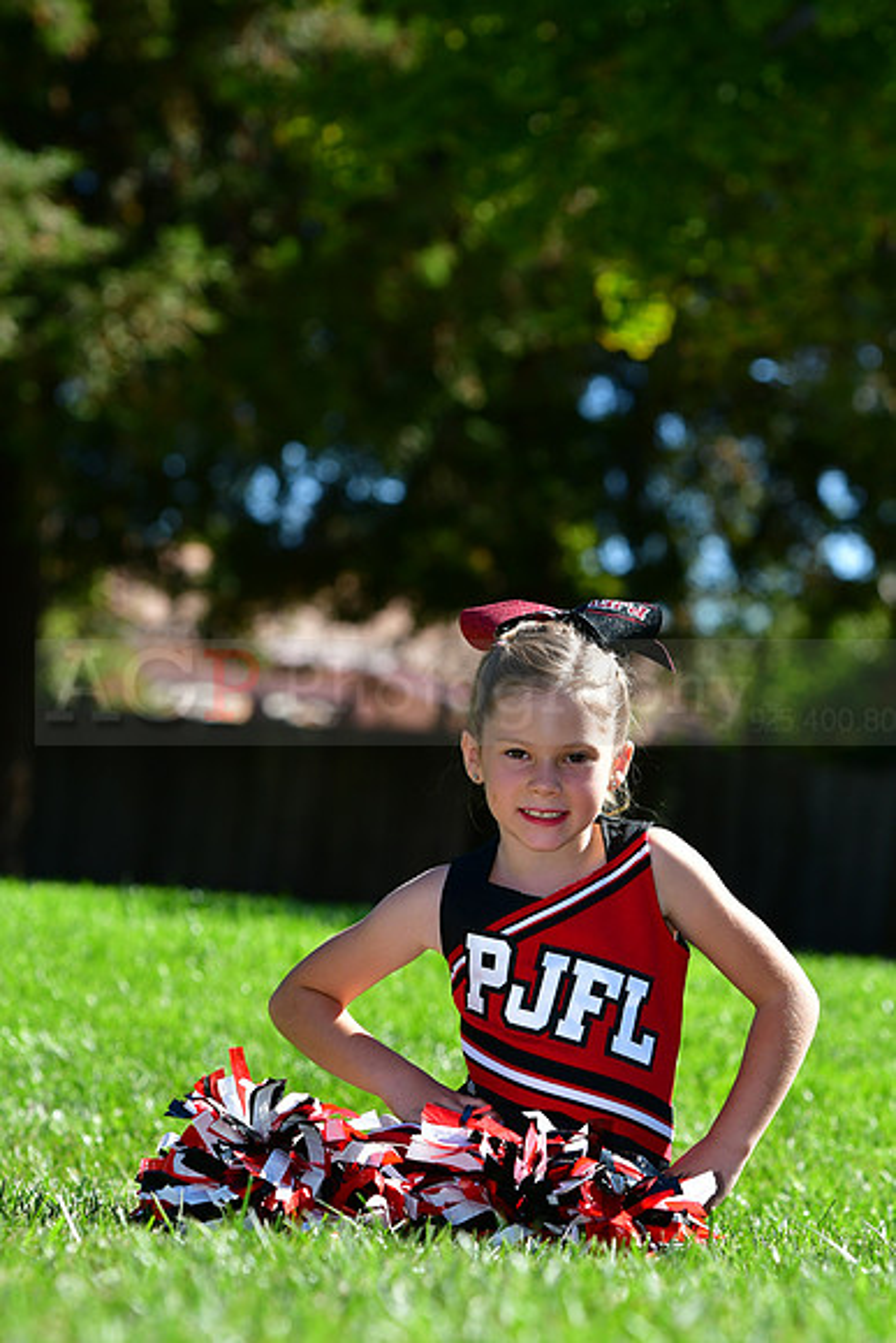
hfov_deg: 7.6
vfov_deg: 11.4
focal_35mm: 180
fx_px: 6715
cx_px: 448
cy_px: 672
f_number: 4.5
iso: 400
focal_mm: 120
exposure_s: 1/1250
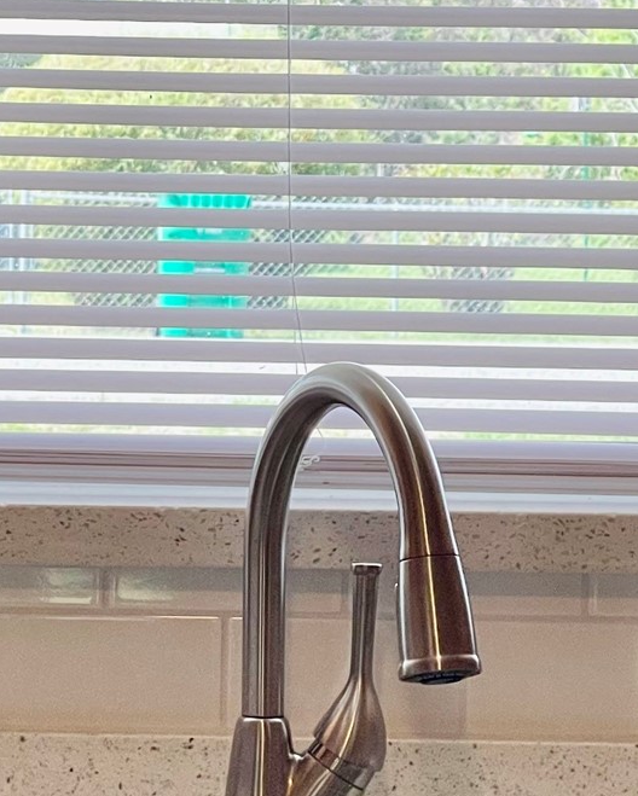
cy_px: 688
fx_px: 4575
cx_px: 263
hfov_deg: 8.0
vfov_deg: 9.9
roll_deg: -0.8
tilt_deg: -6.8
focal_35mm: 194
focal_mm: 7.5
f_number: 2.2
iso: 40
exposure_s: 1/120
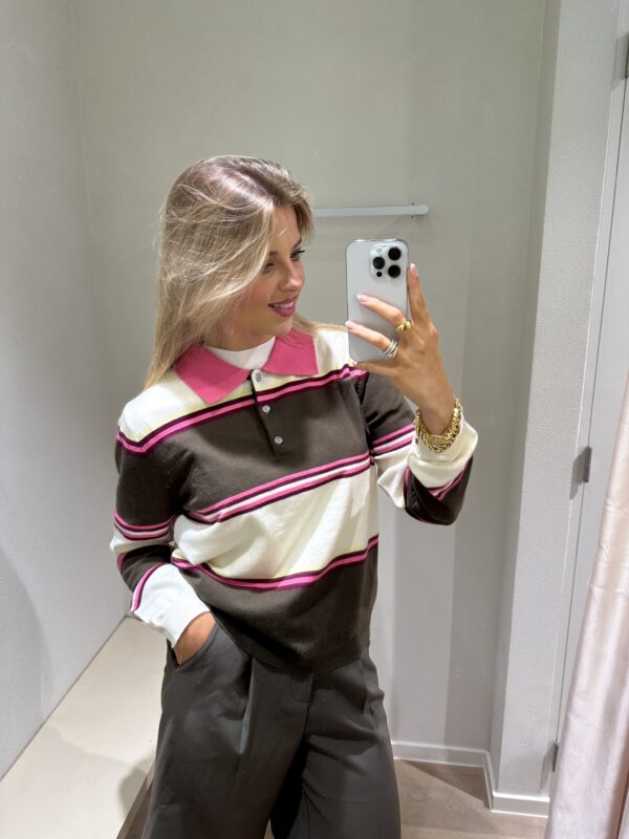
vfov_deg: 71.6
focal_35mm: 24
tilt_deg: -13.1
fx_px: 581
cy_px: 420
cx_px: 314
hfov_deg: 56.8
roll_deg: -0.8
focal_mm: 6.86
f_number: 1.78
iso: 125
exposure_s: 1/100
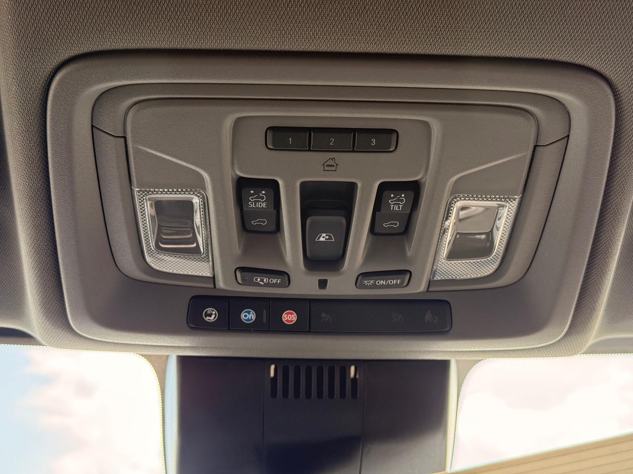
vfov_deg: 30.3
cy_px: 237
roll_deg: +0.3
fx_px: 878
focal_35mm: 48
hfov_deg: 39.7
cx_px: 316
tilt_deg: +39.7
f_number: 1.78
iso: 160
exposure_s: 1/242
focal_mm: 6.76
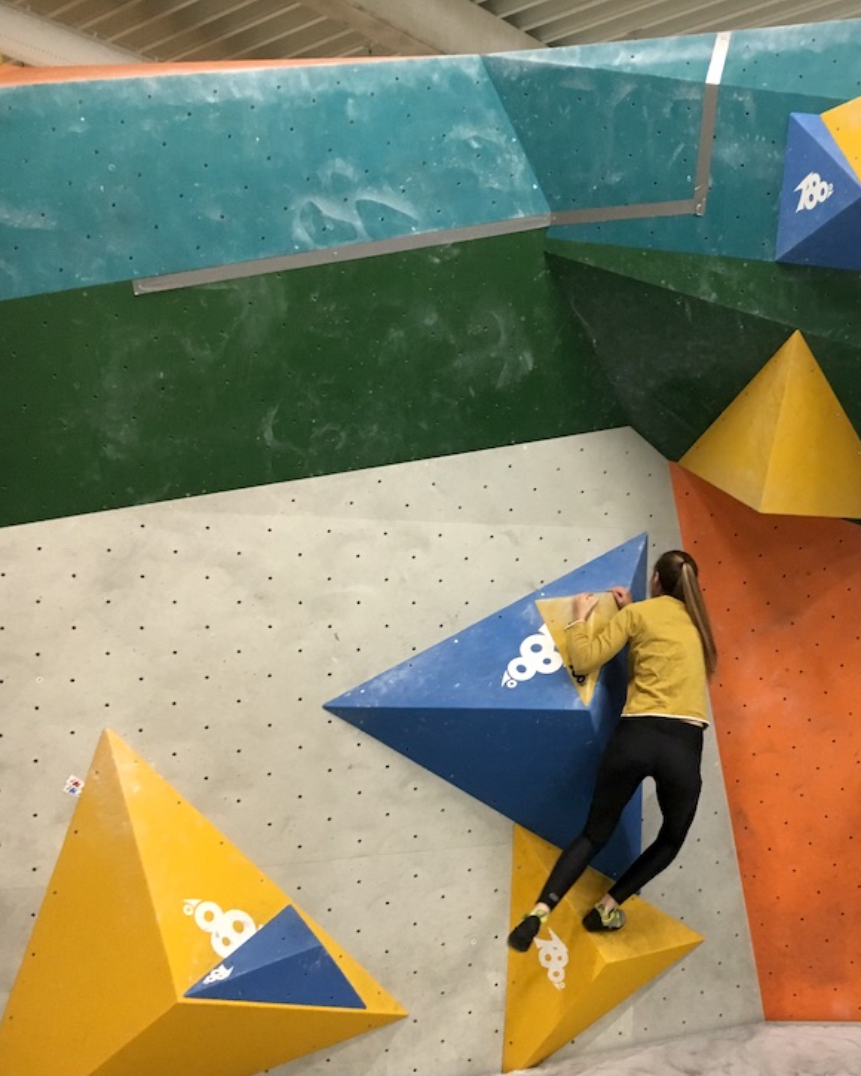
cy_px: 567
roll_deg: +1.2
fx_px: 1274
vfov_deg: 45.8
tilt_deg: +4.8
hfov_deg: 35.7
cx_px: 724
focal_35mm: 40
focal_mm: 4.15
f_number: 2.2
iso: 160
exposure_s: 1/33
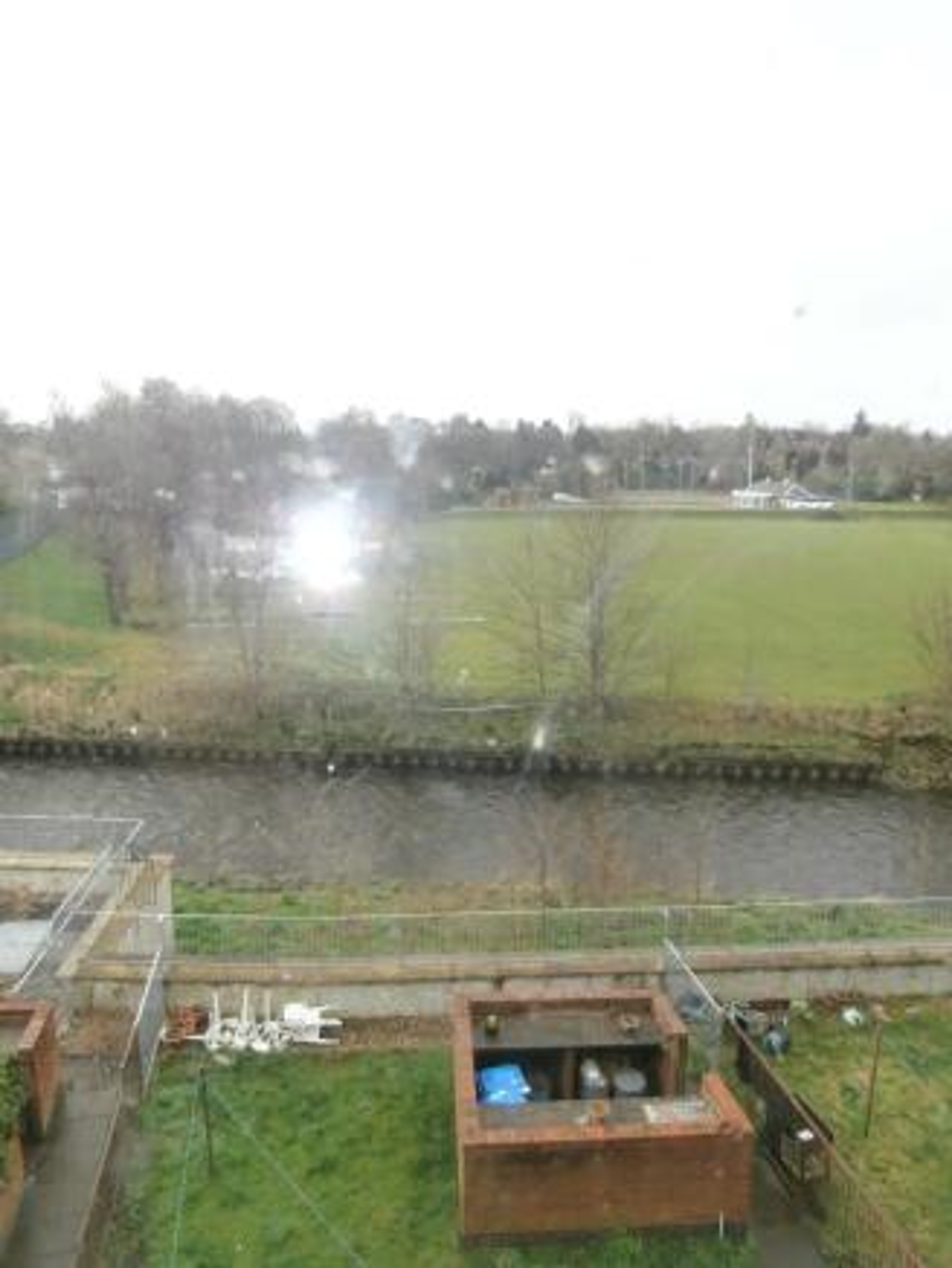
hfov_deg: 56.8
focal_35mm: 24
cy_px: 634
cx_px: 476
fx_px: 880
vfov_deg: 71.6
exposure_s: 1/200
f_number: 3
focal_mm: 4.2
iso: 100
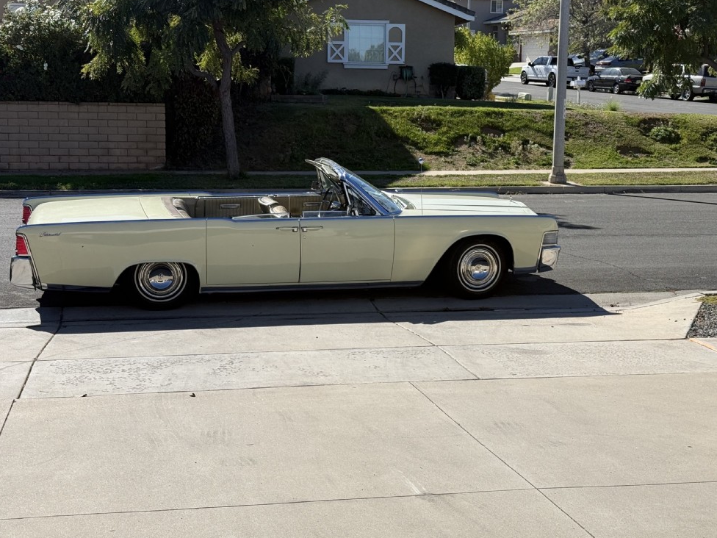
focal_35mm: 59
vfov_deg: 24.8
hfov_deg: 32.7
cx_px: 378
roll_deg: -1.2
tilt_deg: -6.9
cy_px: 237
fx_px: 1222
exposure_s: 1/5208
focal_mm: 6.76
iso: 64
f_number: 1.78
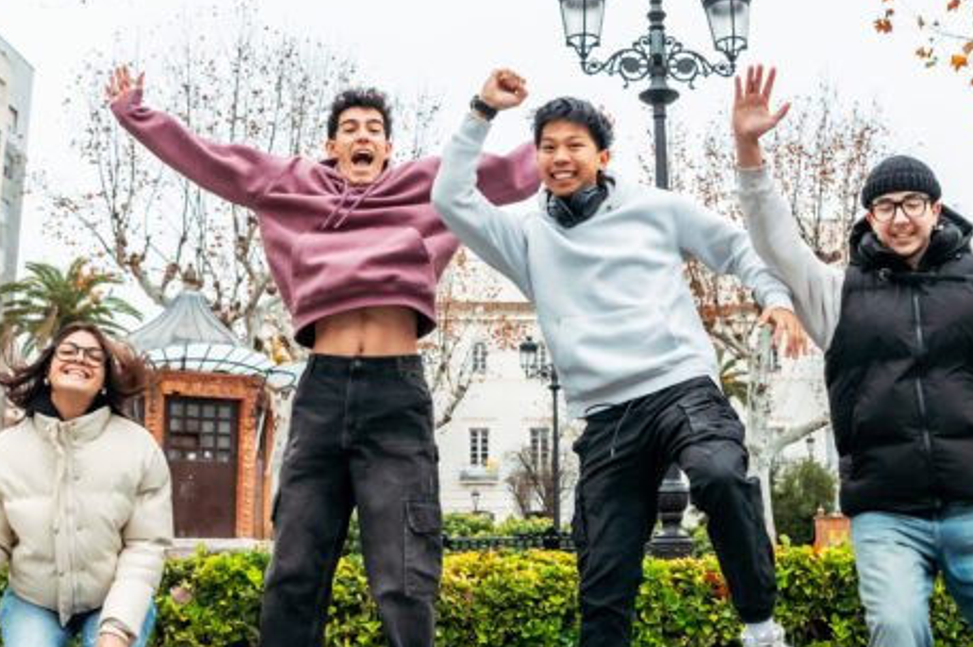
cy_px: 314
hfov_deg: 46.4
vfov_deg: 31.8
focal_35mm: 42
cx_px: 520
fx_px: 1134
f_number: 4.5
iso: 1000
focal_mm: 17
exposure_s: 1/2000
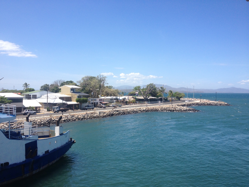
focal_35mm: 35
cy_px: 94
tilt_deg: -2.8
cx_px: 124
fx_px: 252
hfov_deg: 52.6
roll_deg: +0.2
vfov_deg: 40.7
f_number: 2.4
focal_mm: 4.28
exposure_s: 1/1623
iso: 50
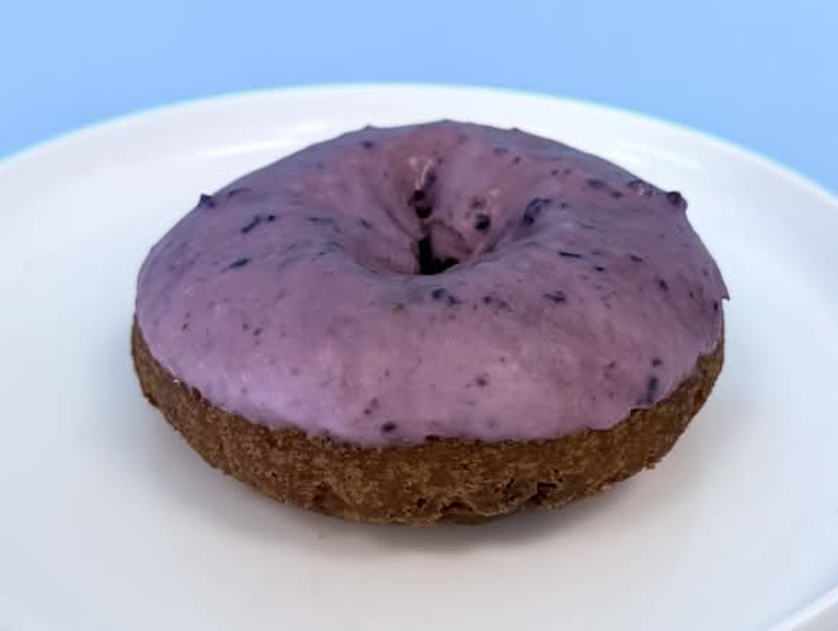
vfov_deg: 56.9
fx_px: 582
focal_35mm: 24
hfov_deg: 71.5
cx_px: 419
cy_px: 316
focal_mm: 6.76
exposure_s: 1/180
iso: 64
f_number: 1.78
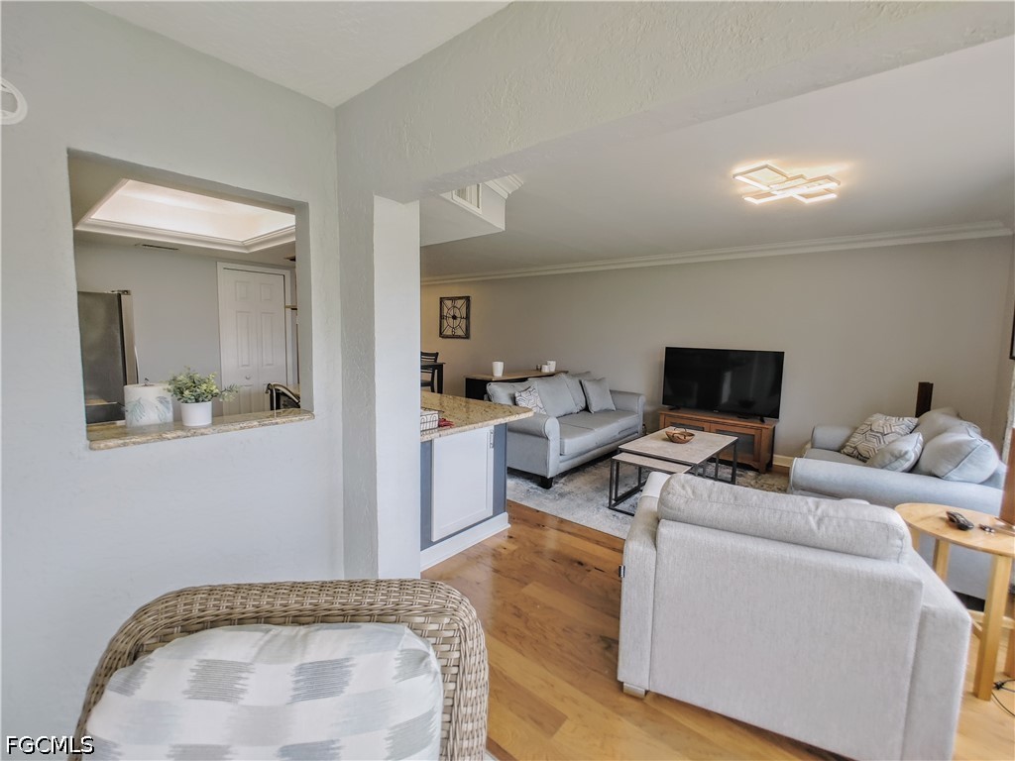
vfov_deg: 81.7
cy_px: 380
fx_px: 440
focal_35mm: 15
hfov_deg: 98.2
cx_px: 508
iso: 50
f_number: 1.9
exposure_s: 1/40
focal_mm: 1.78
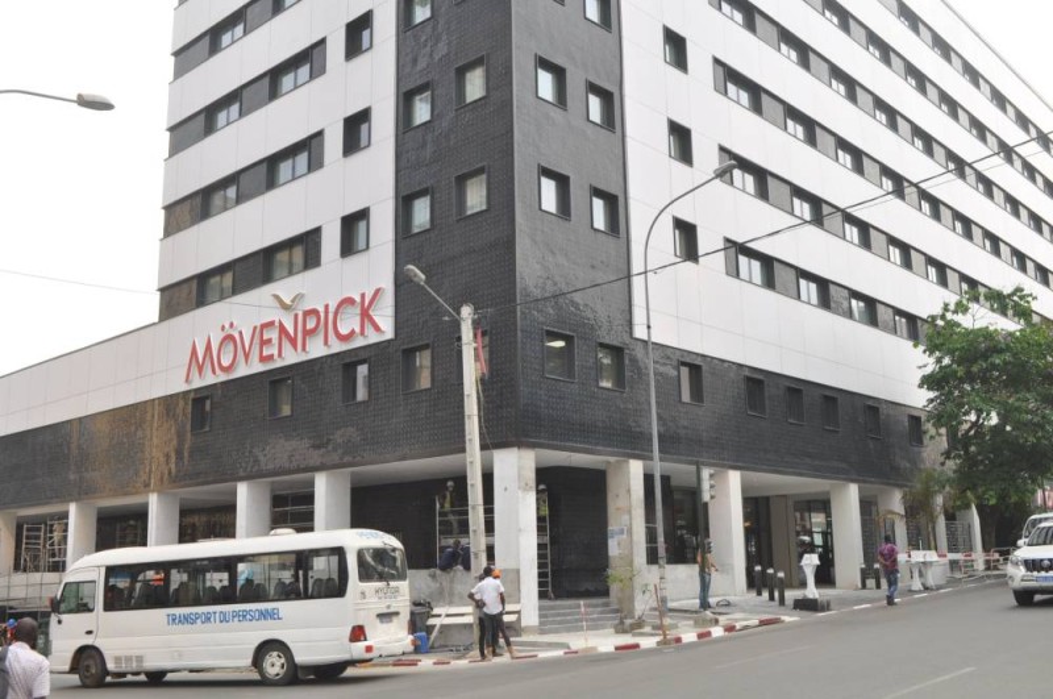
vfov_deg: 36.8
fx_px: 1052
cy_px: 350
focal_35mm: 36
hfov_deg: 53.2
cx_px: 526
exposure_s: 1/200
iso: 500
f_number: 8
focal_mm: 24
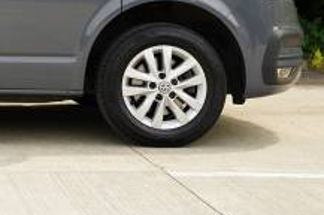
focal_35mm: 128
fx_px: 1147
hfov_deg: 15.0
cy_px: -45
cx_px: -145
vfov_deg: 10.5
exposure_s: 1/125
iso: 100
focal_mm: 43.2
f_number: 5
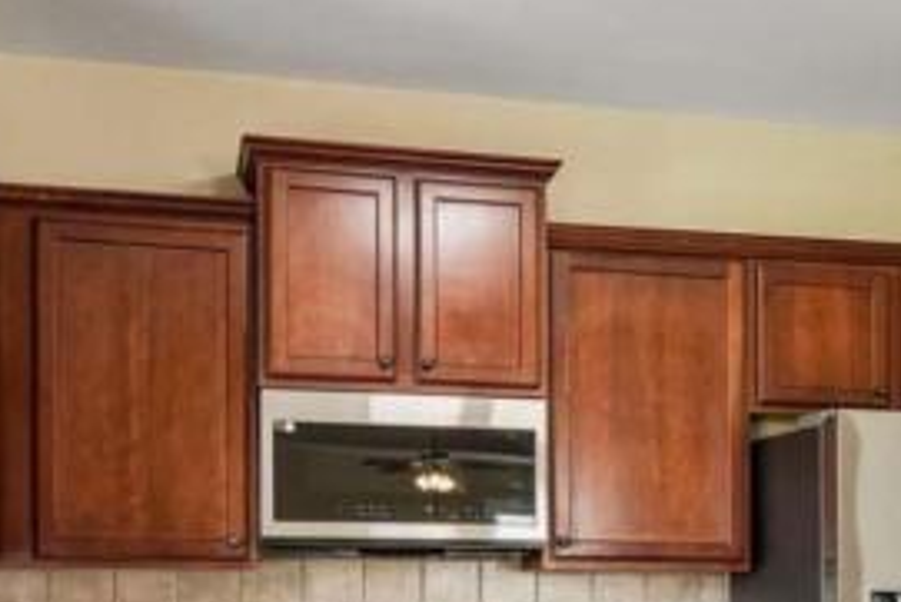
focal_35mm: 62
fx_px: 1552
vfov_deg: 21.3
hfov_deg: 31.7
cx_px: 688
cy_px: 572
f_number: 8
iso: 320
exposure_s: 1/10
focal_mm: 14
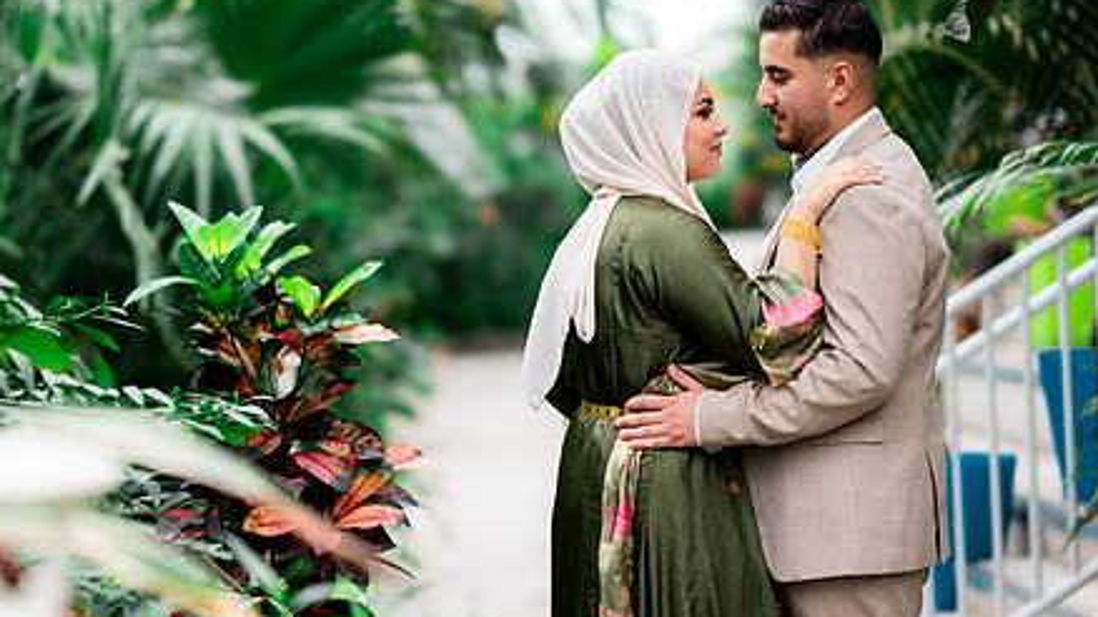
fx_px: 3434
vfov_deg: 10.3
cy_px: 229
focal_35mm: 118
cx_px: 426
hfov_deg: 18.1
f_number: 1.4
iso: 100
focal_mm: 85
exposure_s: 1/400
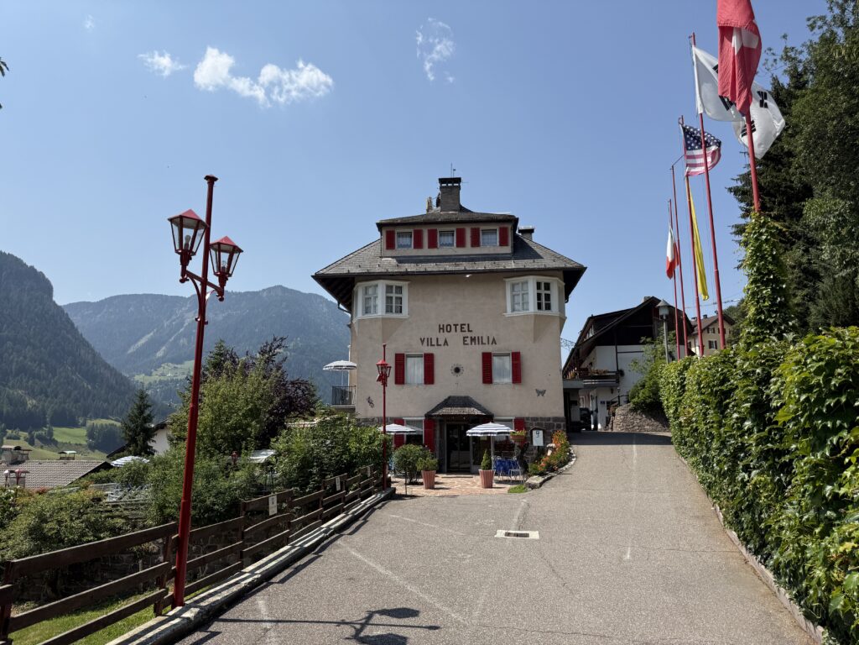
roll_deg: +0.4
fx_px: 596
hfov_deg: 71.6
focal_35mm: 24
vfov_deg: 56.8
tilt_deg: +12.0
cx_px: 430
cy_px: 322
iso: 80
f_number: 1.78
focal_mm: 6.76
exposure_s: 1/5319
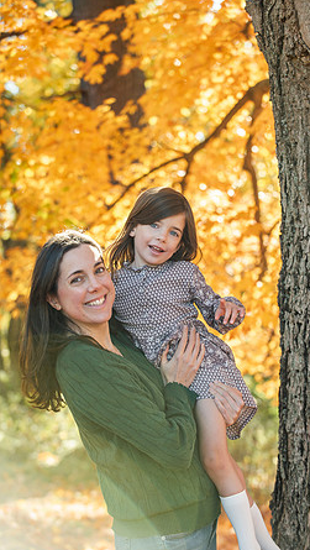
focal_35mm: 91
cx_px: 184
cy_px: 273
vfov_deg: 23.4
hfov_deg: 13.3
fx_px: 1327
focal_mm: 86
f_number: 4
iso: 500
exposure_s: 1/640
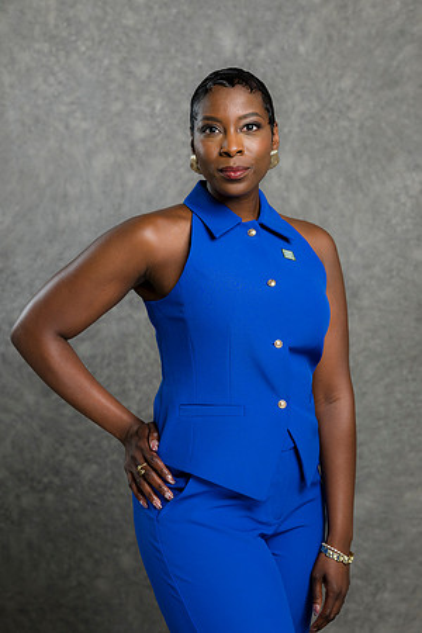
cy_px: 316
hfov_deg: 16.1
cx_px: 211
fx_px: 1494
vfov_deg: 23.9
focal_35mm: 85
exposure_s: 1/200
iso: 125
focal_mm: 85
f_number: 5
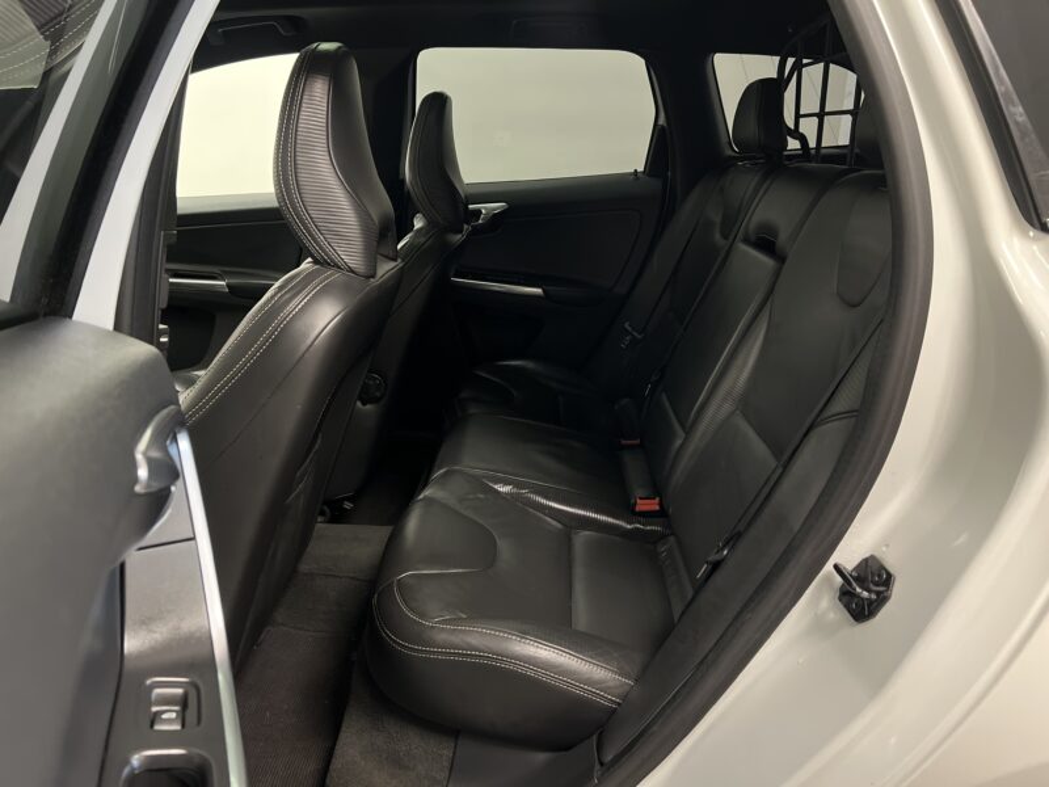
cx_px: 524
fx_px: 788
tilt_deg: -17.7
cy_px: 394
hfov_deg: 67.3
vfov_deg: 53.1
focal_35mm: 26
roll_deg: -1.8
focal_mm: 5.7
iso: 640
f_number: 1.5
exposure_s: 1/33
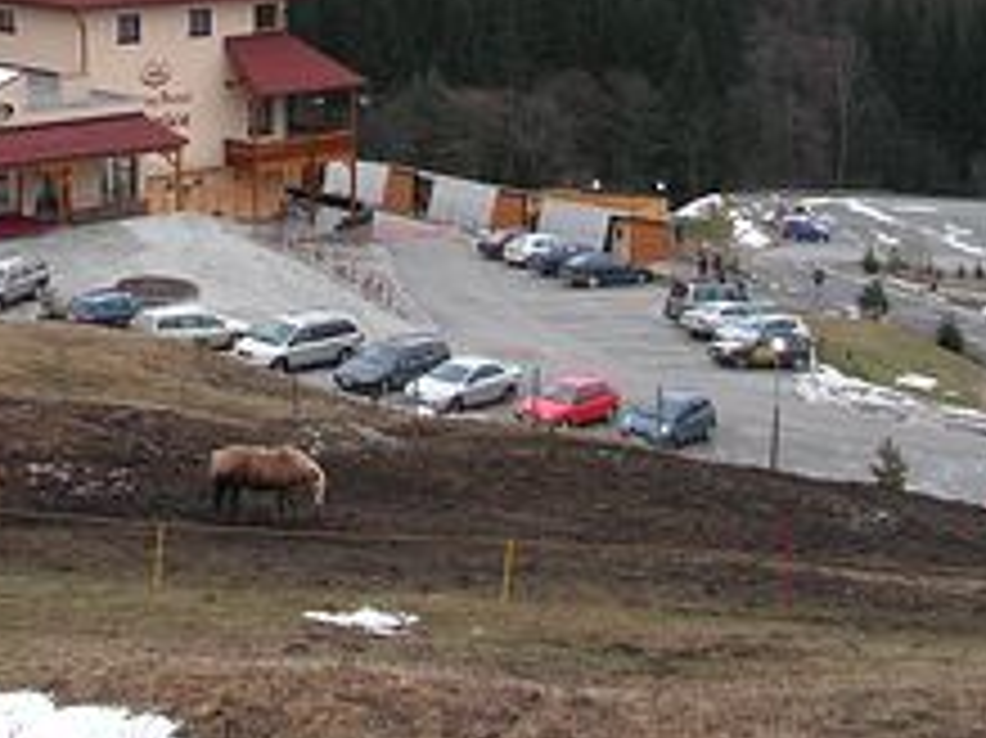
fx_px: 2221
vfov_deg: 18.4
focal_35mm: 78
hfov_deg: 24.7
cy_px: 2
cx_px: 221
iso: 50
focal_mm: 6.4
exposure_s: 1/80
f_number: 4.8
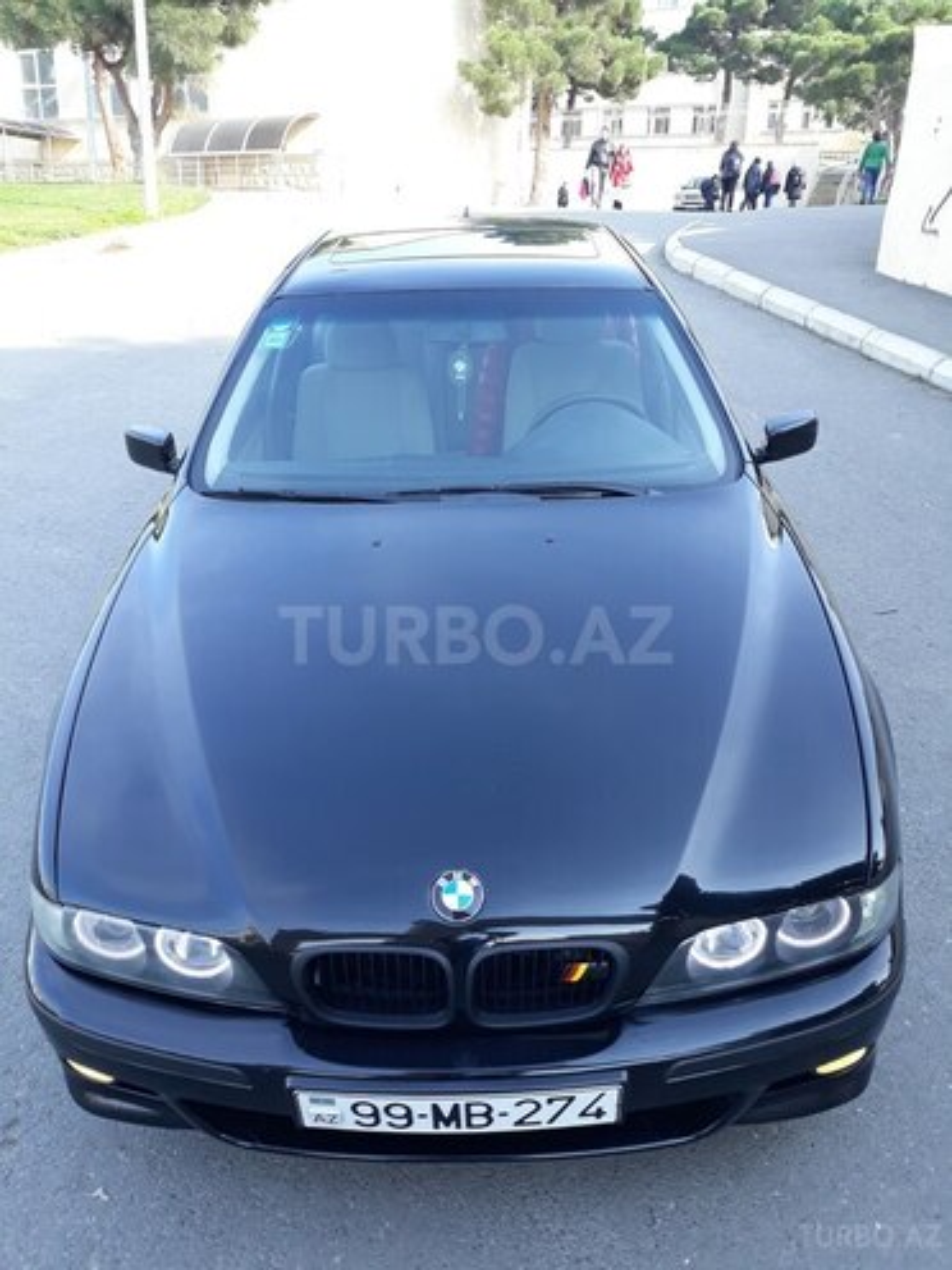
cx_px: 476
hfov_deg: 51.4
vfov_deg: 65.3
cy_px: 635
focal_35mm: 27
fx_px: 990
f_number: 1.7
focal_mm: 3.71
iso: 40
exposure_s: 1/169
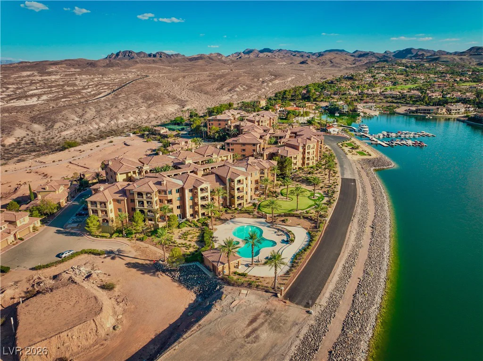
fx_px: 335
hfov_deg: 71.6
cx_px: 242
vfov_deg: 56.8
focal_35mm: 24
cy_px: 180
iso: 100
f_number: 2.8
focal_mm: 12.29
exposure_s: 1/1250
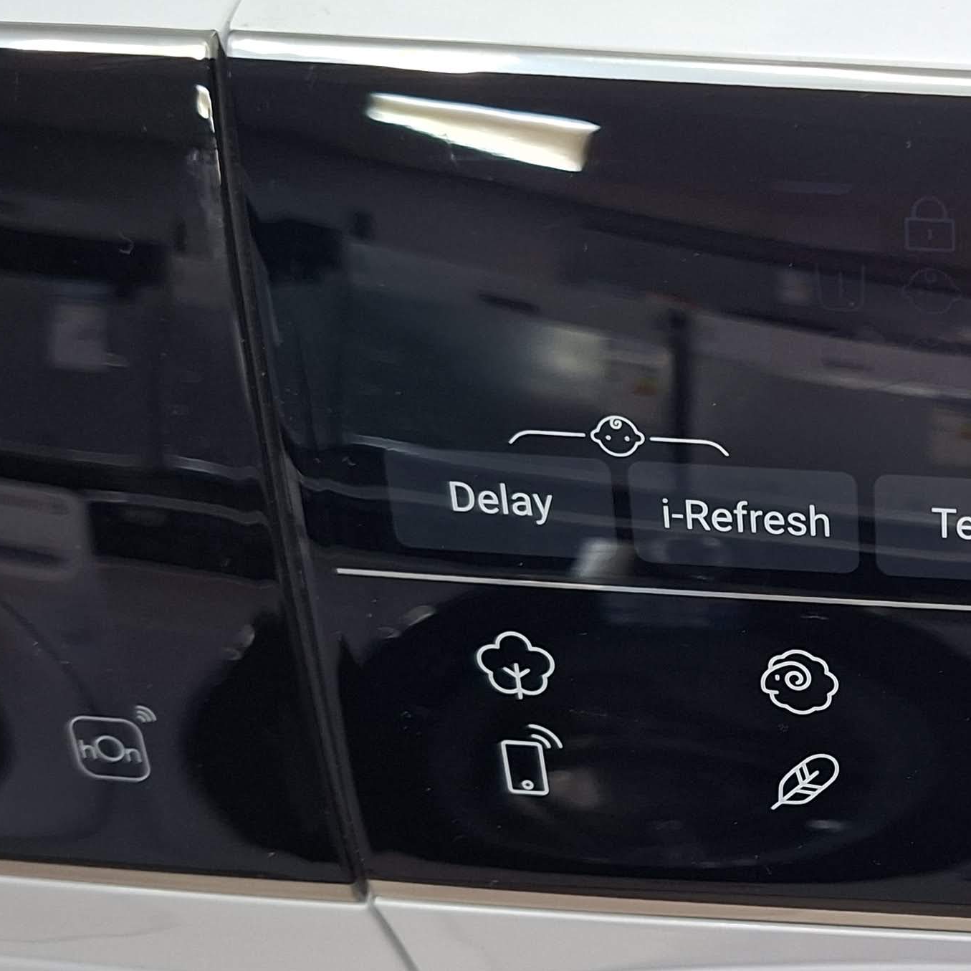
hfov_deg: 25.9
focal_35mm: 60
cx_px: 1127
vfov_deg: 28.5
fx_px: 1904
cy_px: 604
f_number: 1.8
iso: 160
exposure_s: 1/50
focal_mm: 5.54
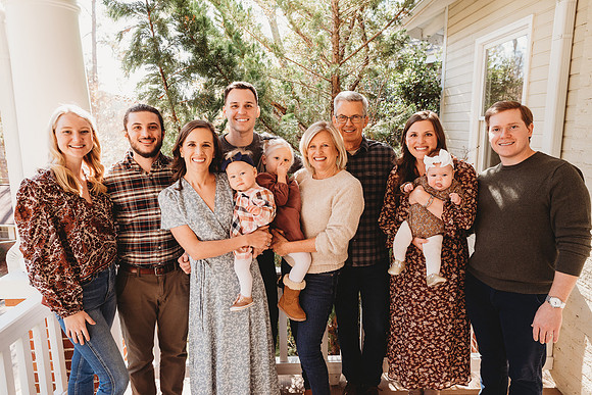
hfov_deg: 73.7
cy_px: 198
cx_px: 296
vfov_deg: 53.2
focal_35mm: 24
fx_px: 395
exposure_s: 1/200
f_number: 4.5
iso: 400
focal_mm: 24
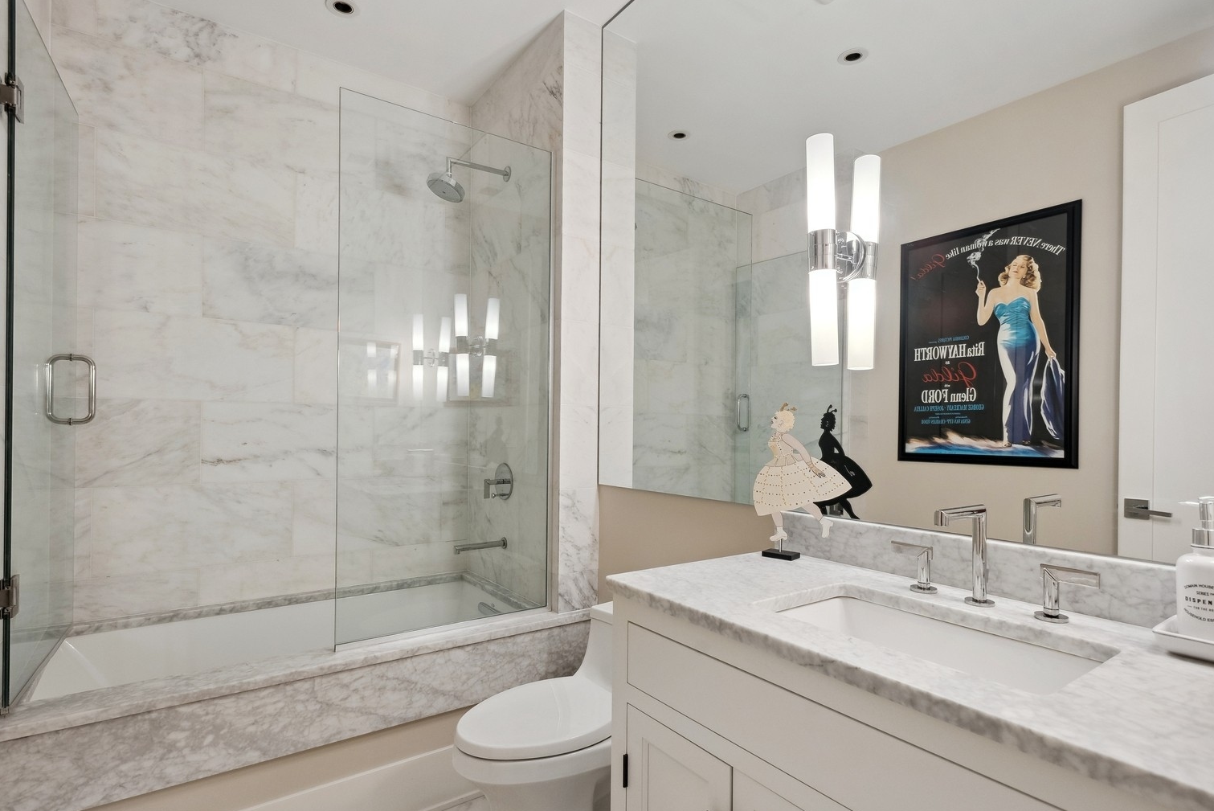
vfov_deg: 67.4
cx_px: 599
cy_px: 427
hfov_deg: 90.0
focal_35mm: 18
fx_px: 607
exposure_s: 1/80
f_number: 8
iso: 2000
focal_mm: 17
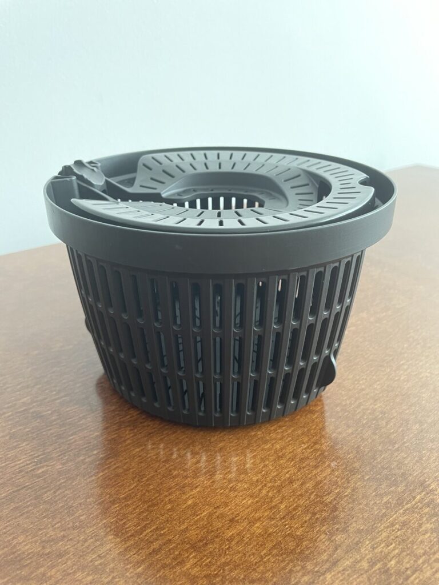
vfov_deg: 67.3
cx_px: 220
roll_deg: +0.6
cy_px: 292
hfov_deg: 53.1
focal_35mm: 26
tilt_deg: -27.6
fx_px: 440
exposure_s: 1/36
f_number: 1.6
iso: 640
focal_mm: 4.2
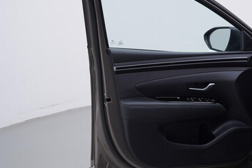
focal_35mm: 54
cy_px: 76
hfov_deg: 36.8
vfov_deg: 25.1
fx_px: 378
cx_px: 148
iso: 125
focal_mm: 24
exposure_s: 1/80
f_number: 4
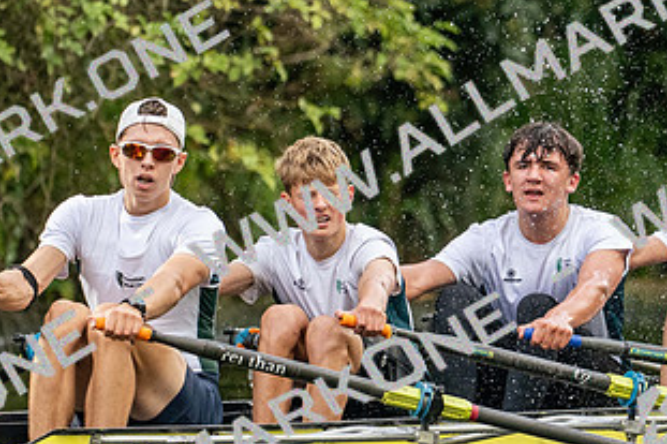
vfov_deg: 1.2
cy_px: 285
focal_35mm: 1120
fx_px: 20739
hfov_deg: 1.8
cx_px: 453
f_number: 4.5
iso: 1400
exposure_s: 1/2500
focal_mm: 400
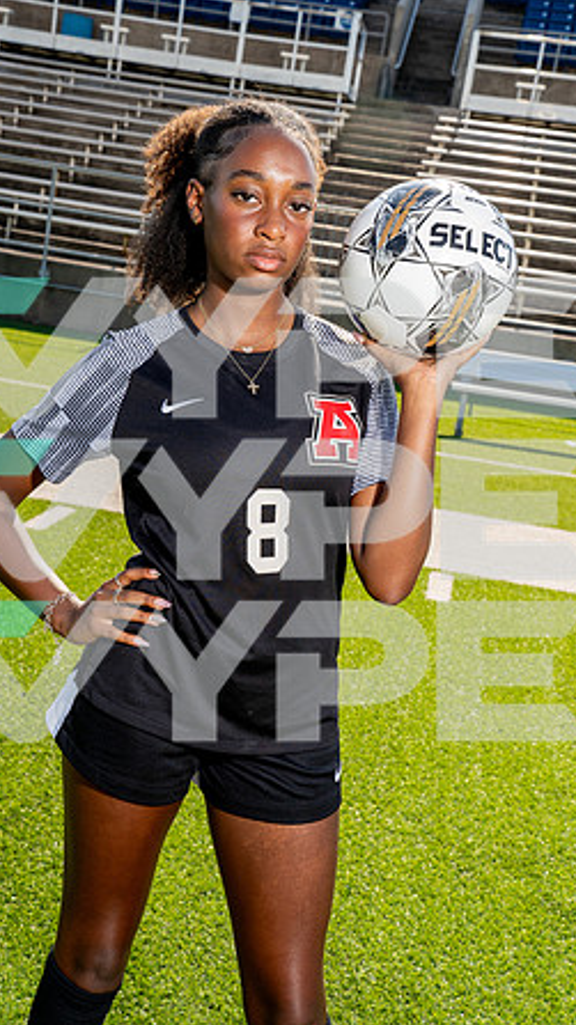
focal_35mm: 57
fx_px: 1550
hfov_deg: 21.0
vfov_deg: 36.6
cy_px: 511
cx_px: 255
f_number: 10
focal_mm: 54
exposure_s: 1/250
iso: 320
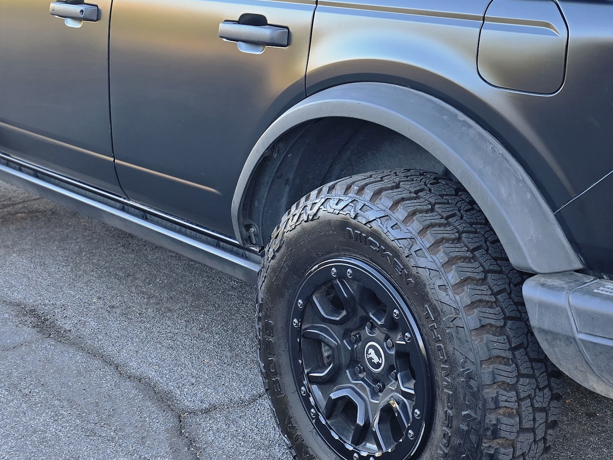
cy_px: 44
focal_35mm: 58
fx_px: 1027
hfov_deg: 32.9
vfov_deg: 24.5
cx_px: 424
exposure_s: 1/120
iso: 40
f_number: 1.7
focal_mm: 6.3
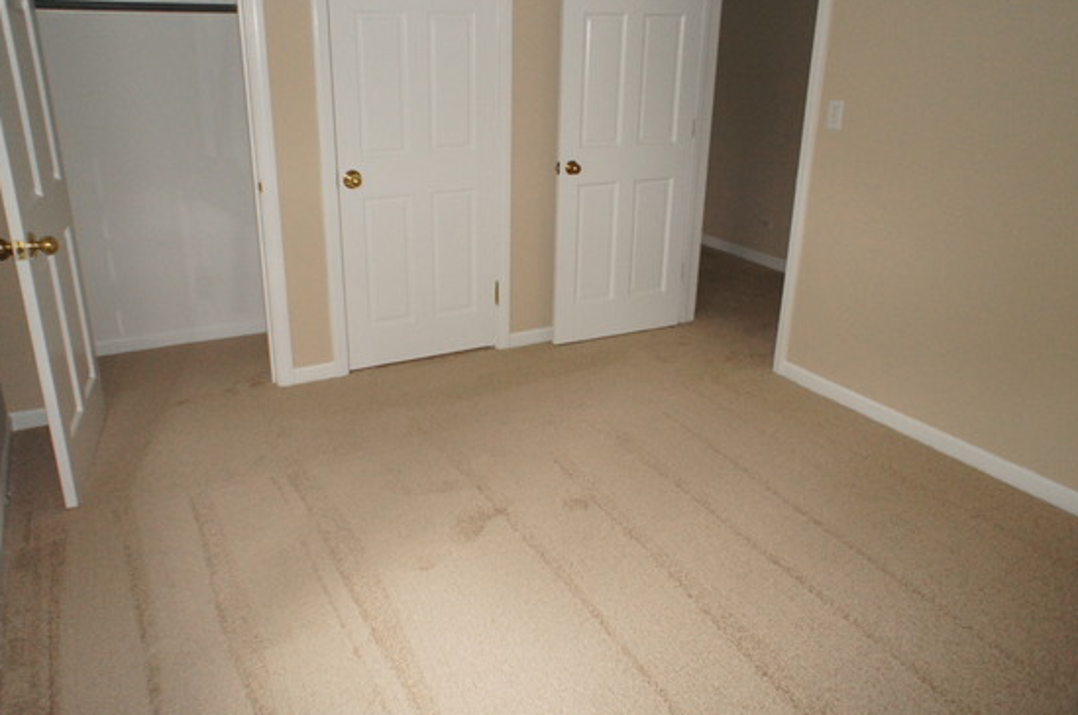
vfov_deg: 46.2
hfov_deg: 65.5
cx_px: 507
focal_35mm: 28
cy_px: 345
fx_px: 837
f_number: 2.8
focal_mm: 16
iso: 1600
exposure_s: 1/160
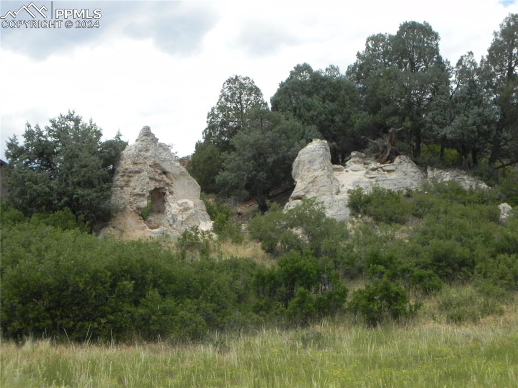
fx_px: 778
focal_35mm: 52
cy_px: 194
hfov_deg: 36.8
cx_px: 259
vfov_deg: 28.0
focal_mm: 9.2
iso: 160
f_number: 6.3
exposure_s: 1/325
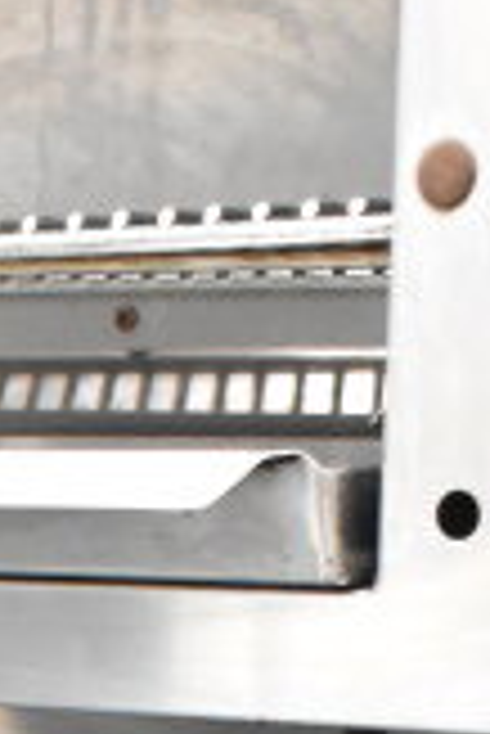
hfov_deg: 7.5
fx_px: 3602
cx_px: -508
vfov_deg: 10.6
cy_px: 1497
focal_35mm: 177
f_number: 4
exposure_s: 1/60
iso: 6400
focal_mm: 21
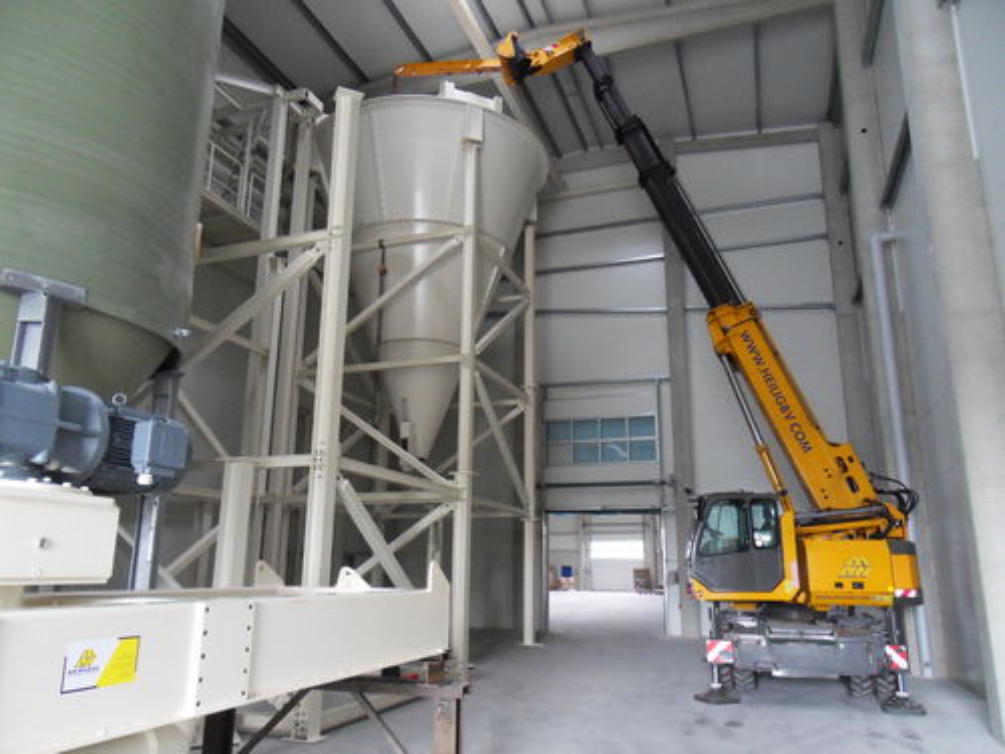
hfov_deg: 71.6
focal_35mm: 24
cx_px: 502
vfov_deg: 56.8
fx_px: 697
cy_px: 377
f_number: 3.3
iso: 400
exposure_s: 1/30
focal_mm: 4.2
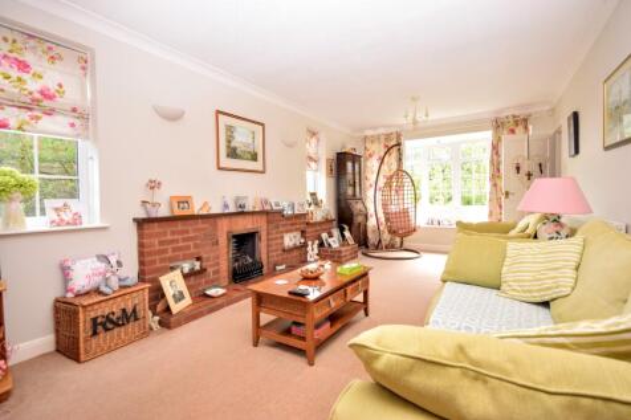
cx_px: 316
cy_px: 210
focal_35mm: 17
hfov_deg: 92.5
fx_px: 302
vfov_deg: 69.6
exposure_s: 1/60
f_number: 5.6
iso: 400
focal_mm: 11.5
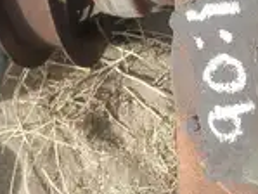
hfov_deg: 16.4
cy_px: 42
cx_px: 249
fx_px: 880
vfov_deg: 12.5
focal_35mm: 118
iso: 64
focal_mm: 7.9
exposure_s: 1/400
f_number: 3.4
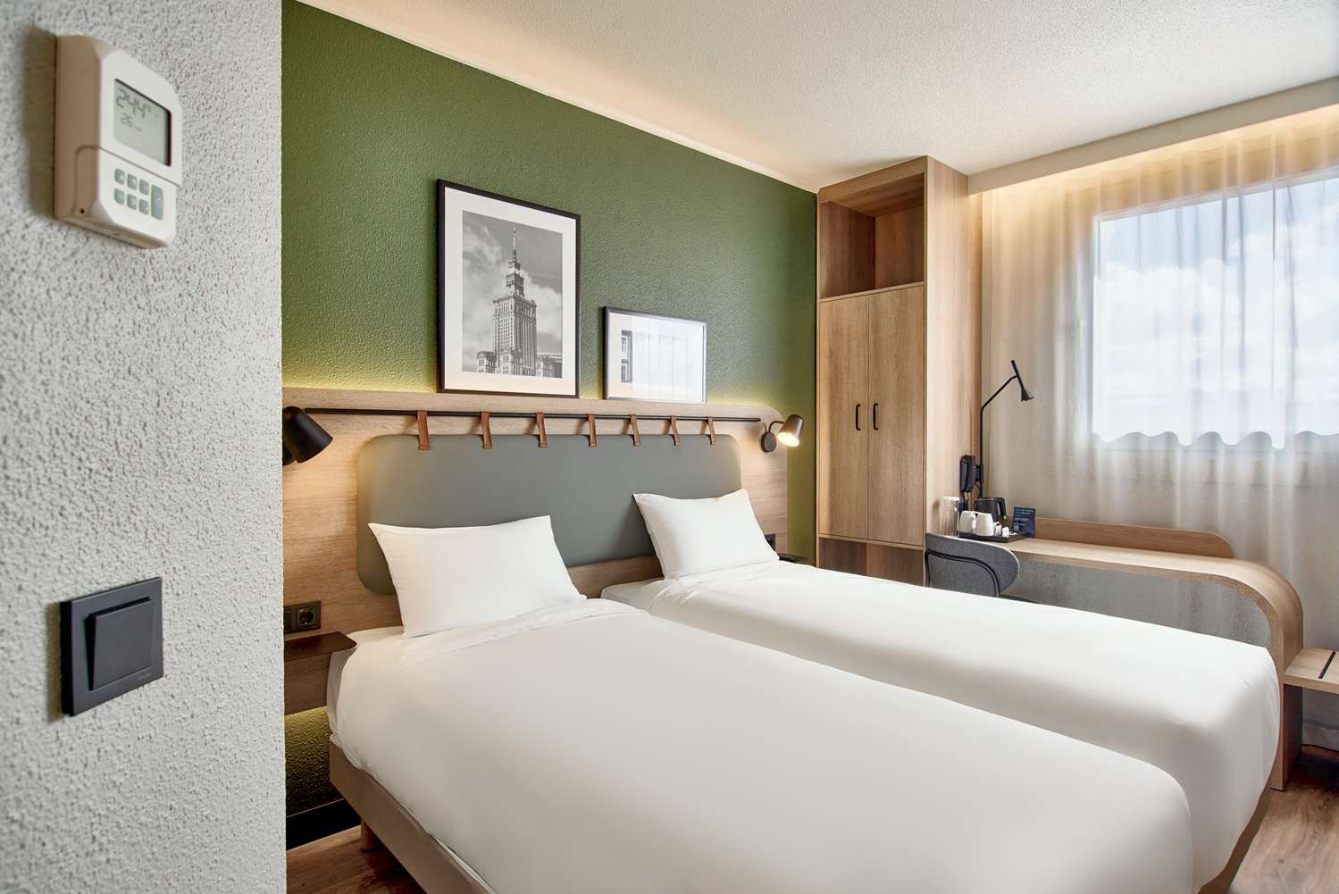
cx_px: 670
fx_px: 707
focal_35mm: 19
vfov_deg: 64.6
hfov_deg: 86.9
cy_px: 447
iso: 400
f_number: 9
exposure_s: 1/160
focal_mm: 19
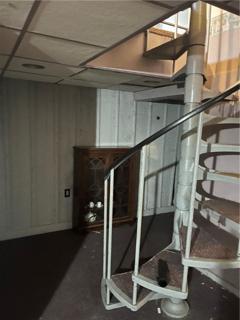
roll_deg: +0.1
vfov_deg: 67.3
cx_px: 120
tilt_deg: -9.9
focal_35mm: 26
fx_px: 240
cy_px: 160
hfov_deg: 53.1
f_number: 1.6
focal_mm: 5.1
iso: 1000
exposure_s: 1/15
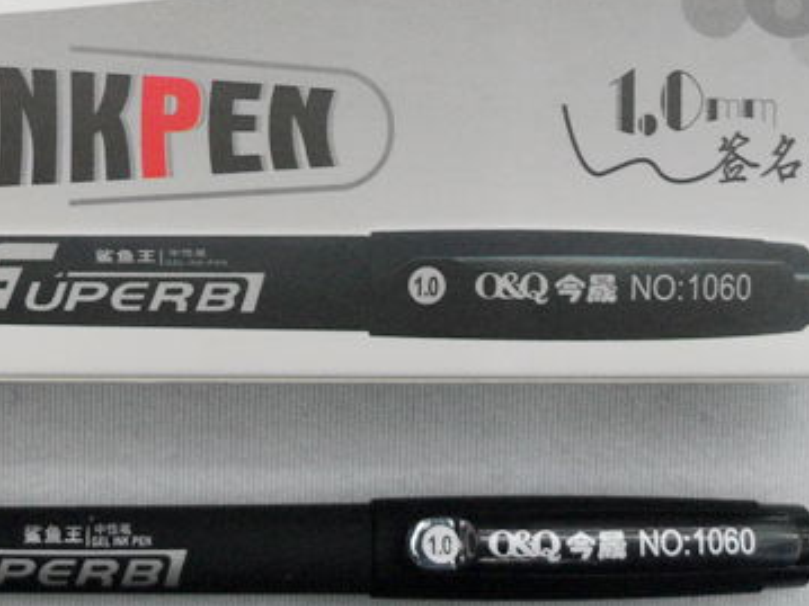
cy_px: 232
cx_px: 192
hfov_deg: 24.7
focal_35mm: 78
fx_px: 1822
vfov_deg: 18.9
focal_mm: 6.2
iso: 120
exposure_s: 1/45
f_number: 2.8
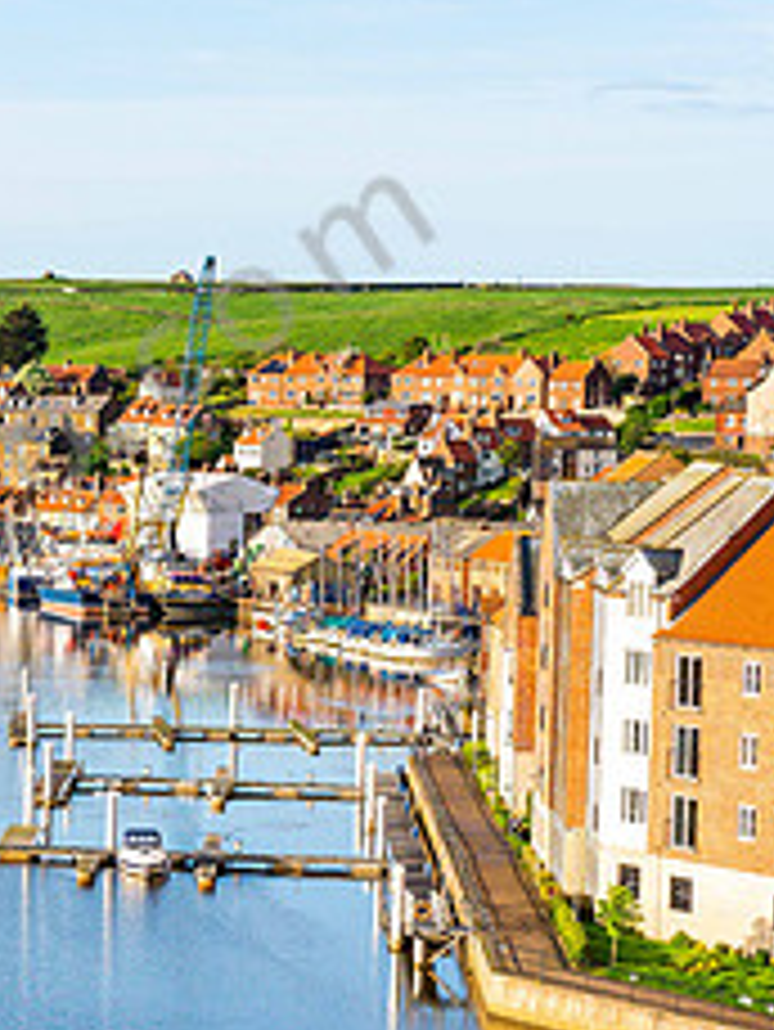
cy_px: 639
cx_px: -395
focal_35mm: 129
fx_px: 3842
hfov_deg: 11.1
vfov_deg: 15.3
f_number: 6.3
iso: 100
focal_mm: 48
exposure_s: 1/640
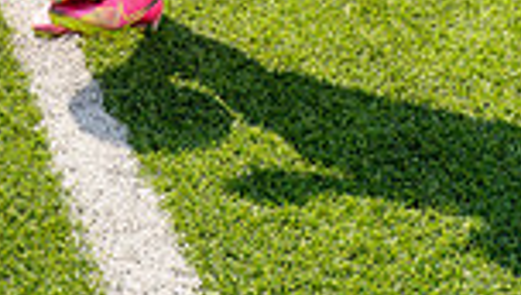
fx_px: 1287
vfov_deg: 10.9
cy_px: -429
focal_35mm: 93
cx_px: 51
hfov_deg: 22.3
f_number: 11
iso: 320
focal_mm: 30
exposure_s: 1/250
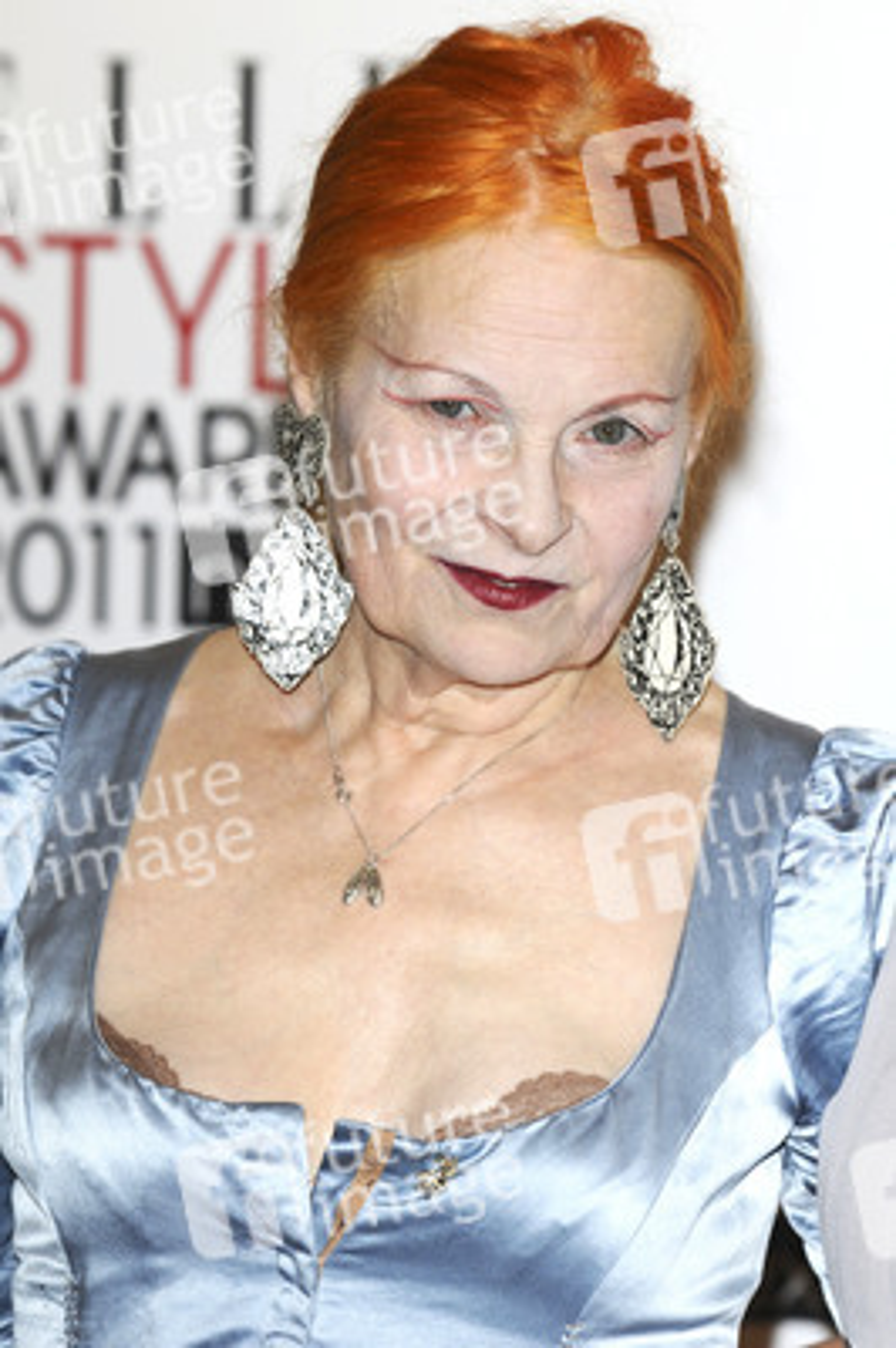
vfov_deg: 7.9
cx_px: 448
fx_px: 9816
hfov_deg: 5.2
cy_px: 674
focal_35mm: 262
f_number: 5
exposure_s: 1/160
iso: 320
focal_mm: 175
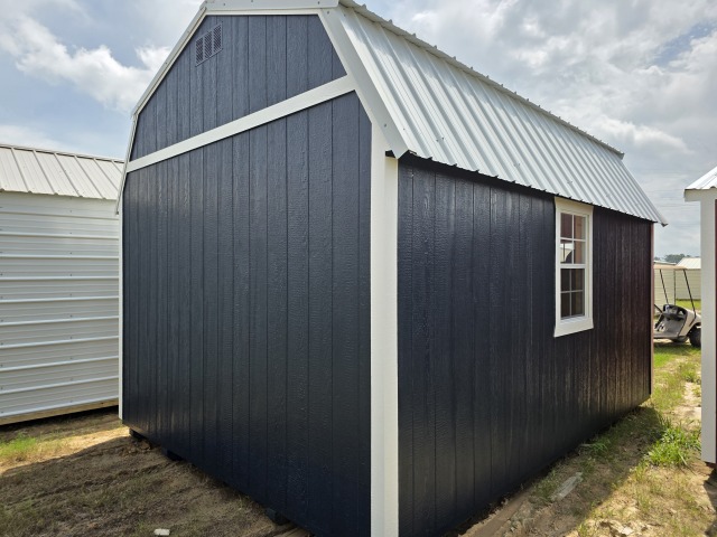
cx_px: 358
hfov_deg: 73.9
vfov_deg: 58.9
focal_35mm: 23
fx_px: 476
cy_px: 268
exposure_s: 1/5608
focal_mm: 6.3
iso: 80
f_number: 1.7
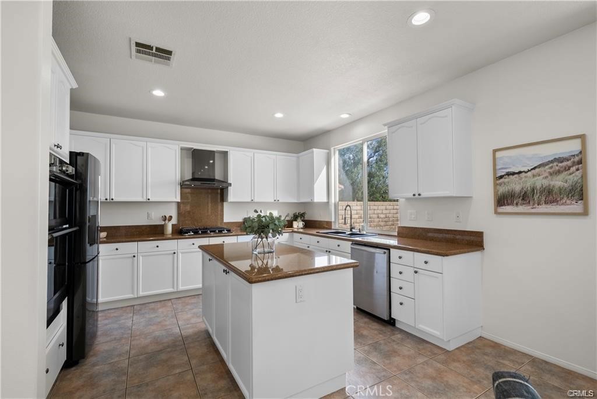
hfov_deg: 100.4
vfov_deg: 77.3
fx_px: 249
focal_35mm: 15
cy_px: 200
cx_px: 298
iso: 200
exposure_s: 1/10
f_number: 10
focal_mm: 15
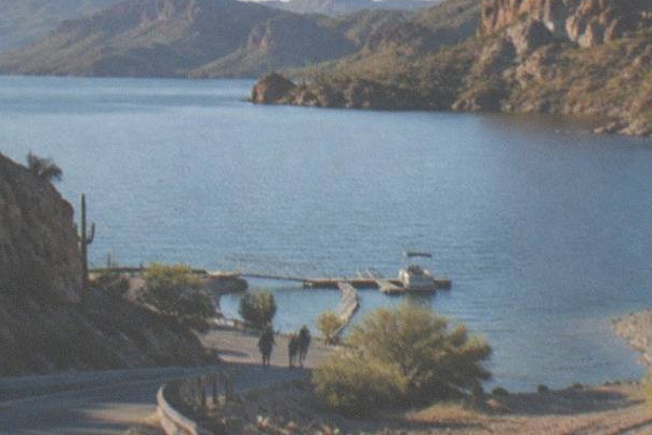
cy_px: 207
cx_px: 323
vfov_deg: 11.8
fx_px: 2101
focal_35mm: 116
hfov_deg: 17.6
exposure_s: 1/100
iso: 200
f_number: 11
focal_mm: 70
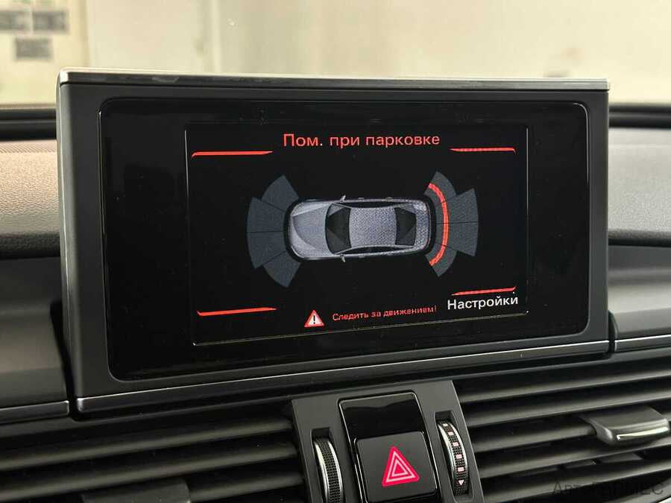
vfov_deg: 30.3
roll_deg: +0.6
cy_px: 252
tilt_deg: -9.4
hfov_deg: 39.7
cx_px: 336
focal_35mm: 48
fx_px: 930
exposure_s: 1/33
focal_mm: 6.86
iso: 400
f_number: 1.78
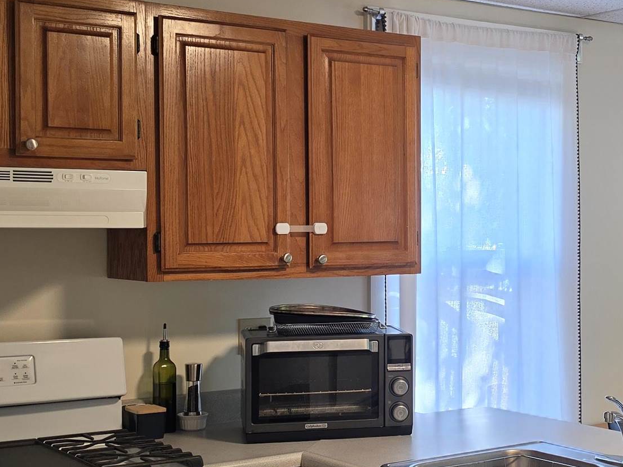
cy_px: 246
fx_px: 1152
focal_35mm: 64
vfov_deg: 22.9
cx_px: 478
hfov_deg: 29.7
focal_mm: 6.5
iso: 80
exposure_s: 1/120
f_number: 1.4
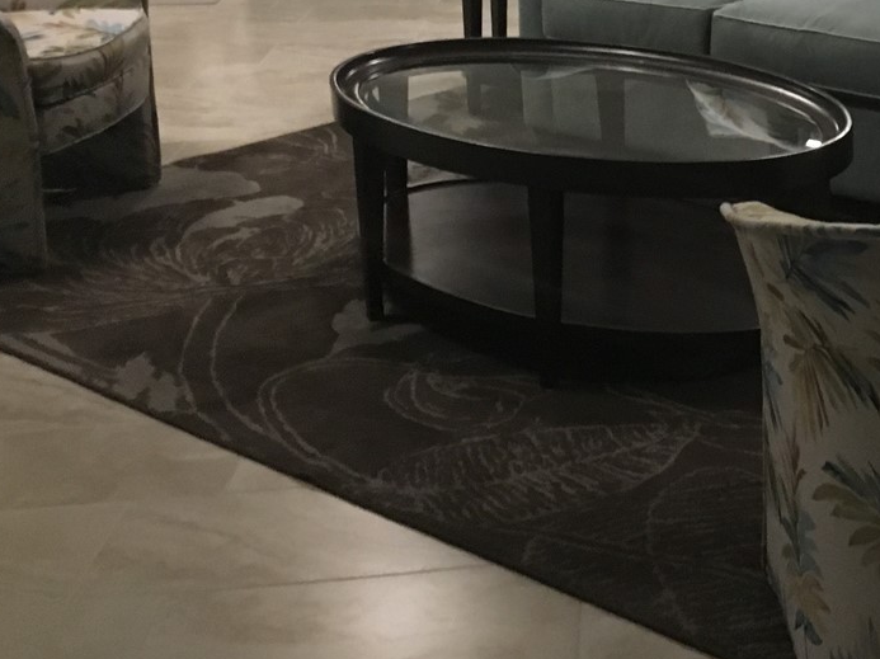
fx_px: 1702
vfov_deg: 21.1
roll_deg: +1.0
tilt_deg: -11.7
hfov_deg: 27.1
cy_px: -15
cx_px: 917
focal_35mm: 67
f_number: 2.2
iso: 400
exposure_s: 1/15
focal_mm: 4.15
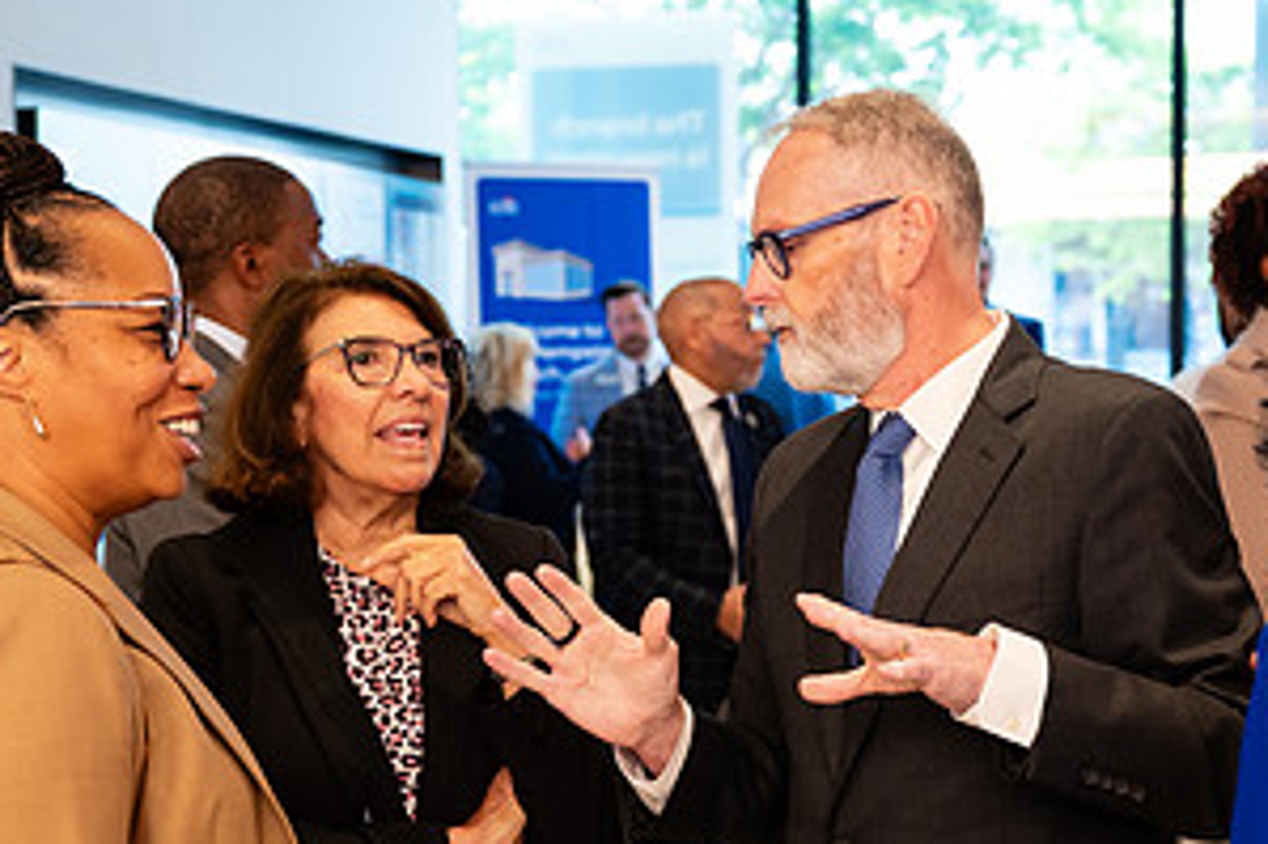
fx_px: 2640
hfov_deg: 27.0
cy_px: 517
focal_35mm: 75
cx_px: 636
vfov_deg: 18.1
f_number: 3.2
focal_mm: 38
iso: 1000
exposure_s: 1/200
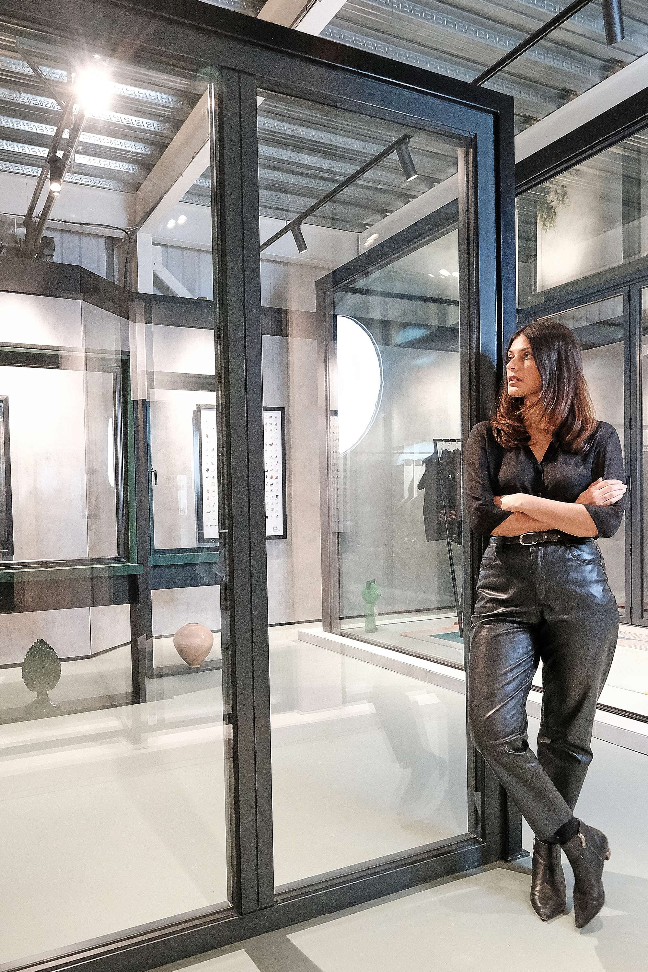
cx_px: 223
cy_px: 526
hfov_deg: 52.2
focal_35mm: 24
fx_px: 648
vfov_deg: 73.6
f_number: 4
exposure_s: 1/80
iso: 5000
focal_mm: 10
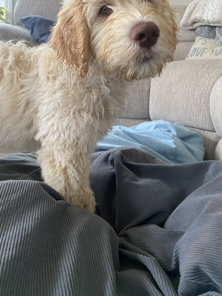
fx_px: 248
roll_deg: -3.2
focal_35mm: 29
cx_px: 113
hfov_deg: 48.2
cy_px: 136
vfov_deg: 61.6
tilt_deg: -8.0
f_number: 1.8
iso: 250
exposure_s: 1/60
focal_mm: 4.25
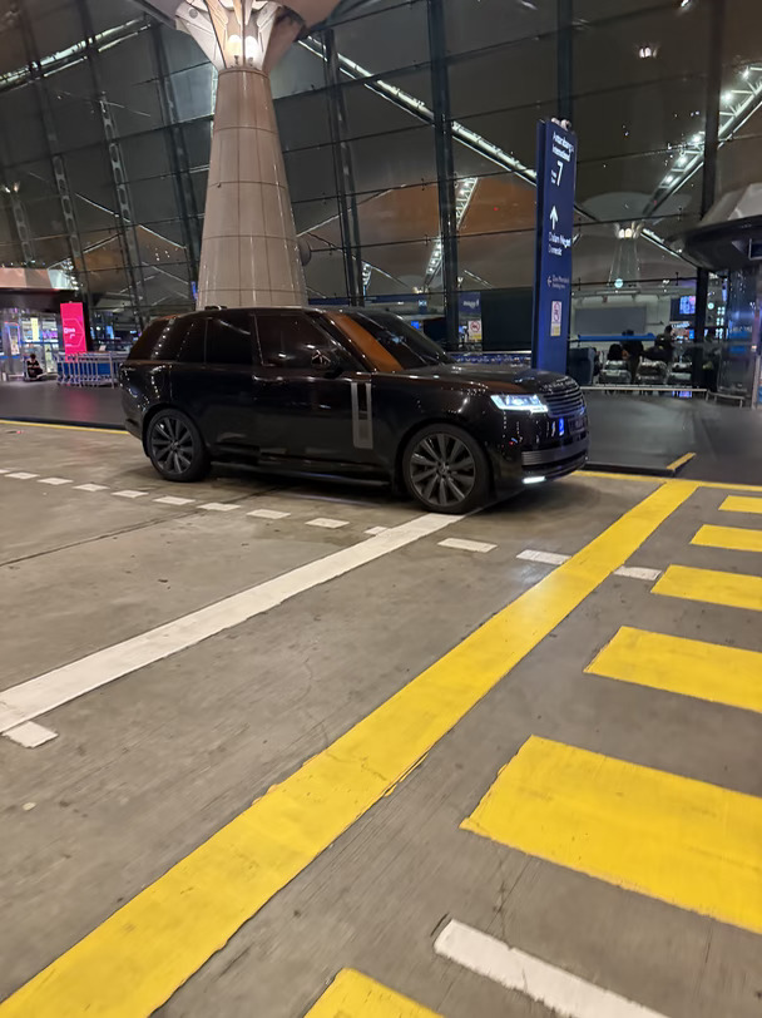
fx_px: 705
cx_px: 381
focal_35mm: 24
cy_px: 509
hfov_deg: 56.8
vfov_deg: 71.6
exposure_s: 1/56
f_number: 1.78
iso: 640
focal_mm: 6.76
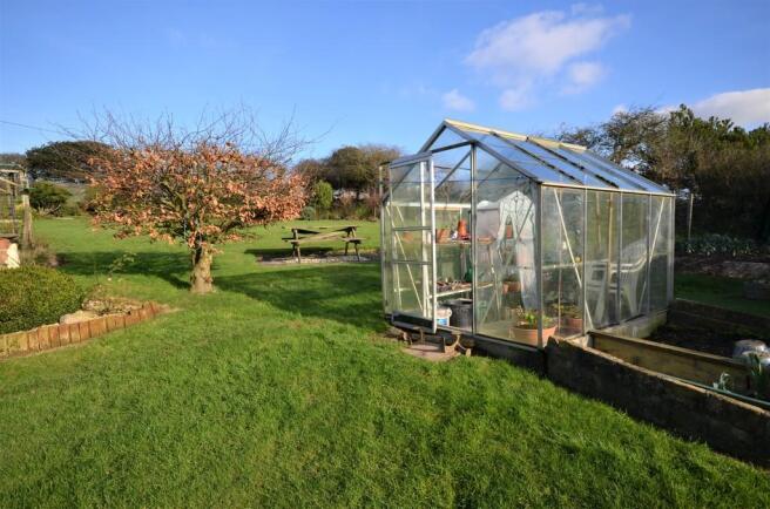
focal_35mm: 20
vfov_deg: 62.9
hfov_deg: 85.6
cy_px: 254
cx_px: 385
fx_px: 416
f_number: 8
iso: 100
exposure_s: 1/200
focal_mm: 13
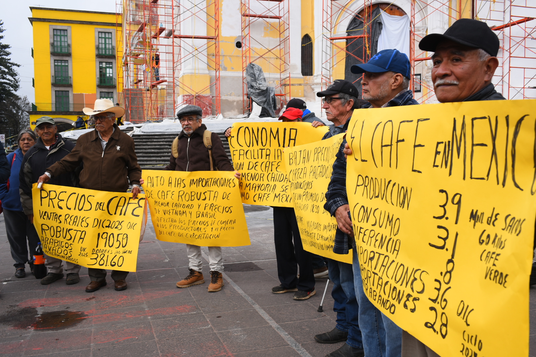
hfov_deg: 54.4
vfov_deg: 37.9
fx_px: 521
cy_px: 178
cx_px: 268
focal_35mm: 35
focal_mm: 35
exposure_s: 1/320
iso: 160
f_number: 7.1
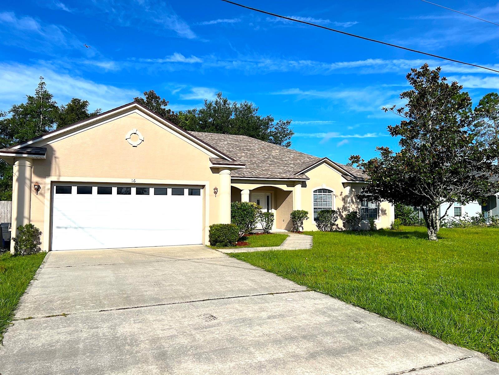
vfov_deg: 53.1
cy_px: 188
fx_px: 375
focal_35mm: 26
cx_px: 250
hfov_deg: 67.3
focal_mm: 5.7
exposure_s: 1/7463
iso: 50
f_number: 1.5
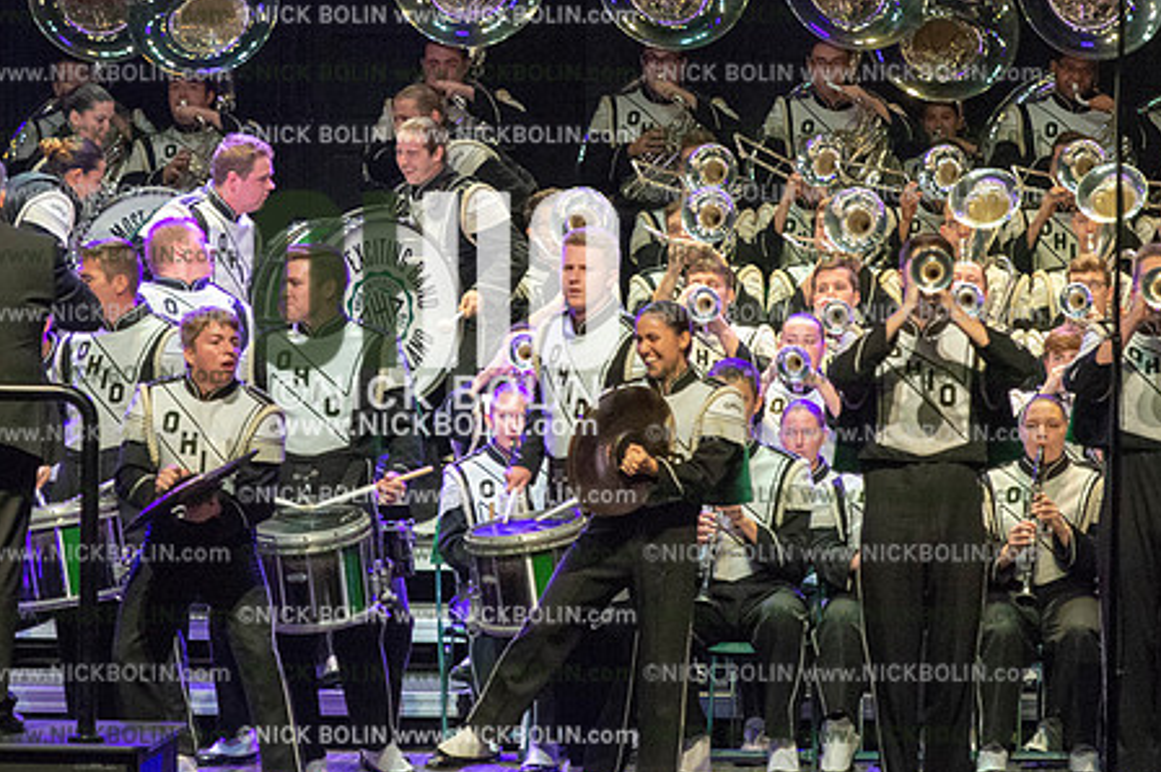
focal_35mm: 272
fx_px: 8765
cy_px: 313
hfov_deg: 7.6
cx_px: 435
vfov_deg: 5.0
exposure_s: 1/400
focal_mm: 210
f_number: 5.6
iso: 8000
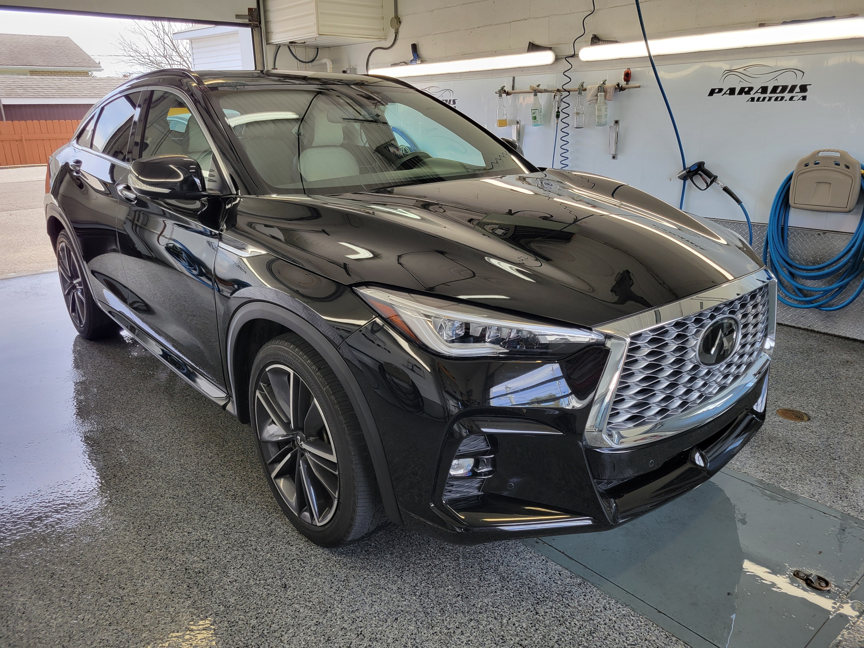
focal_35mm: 26
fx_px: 649
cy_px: 324
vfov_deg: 53.1
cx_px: 432
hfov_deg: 67.3
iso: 50
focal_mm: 5.4
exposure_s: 1/120
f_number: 1.8
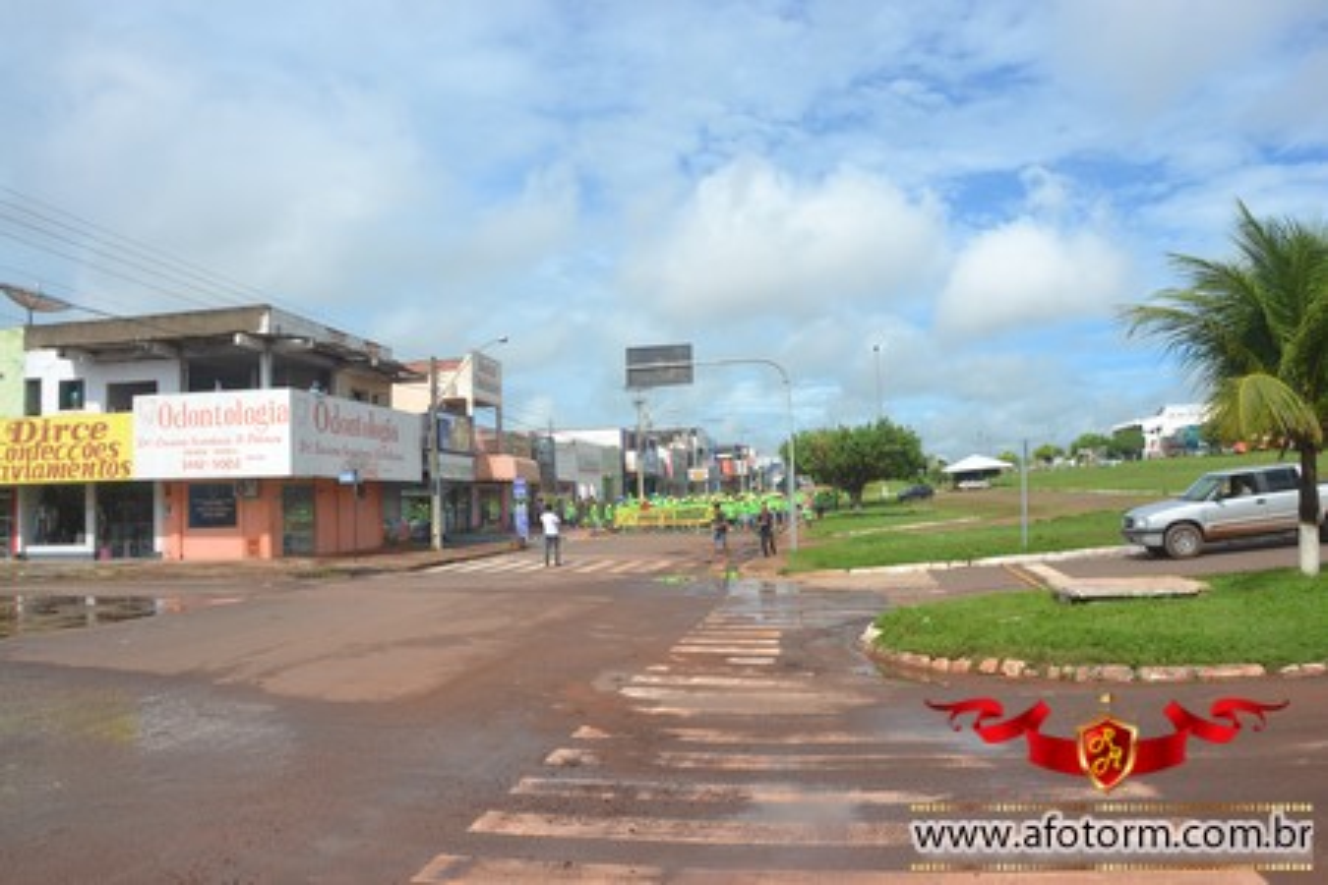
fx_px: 1107
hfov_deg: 61.9
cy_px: 442
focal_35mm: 30
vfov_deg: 43.6
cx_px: 664
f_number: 9
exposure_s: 1/320
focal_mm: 20
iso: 100
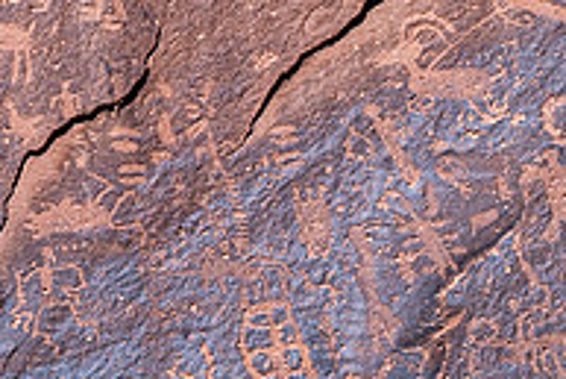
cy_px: 4
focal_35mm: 1040
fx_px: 16363
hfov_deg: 2.0
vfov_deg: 1.3
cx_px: -127
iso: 200
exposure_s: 1/250
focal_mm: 220
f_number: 14
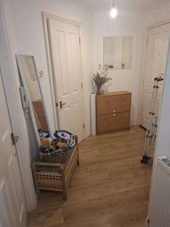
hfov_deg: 58.9
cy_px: 114
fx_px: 151
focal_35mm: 23
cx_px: 85
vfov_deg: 73.9
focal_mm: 5.54
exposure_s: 1/50
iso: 320
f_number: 1.8
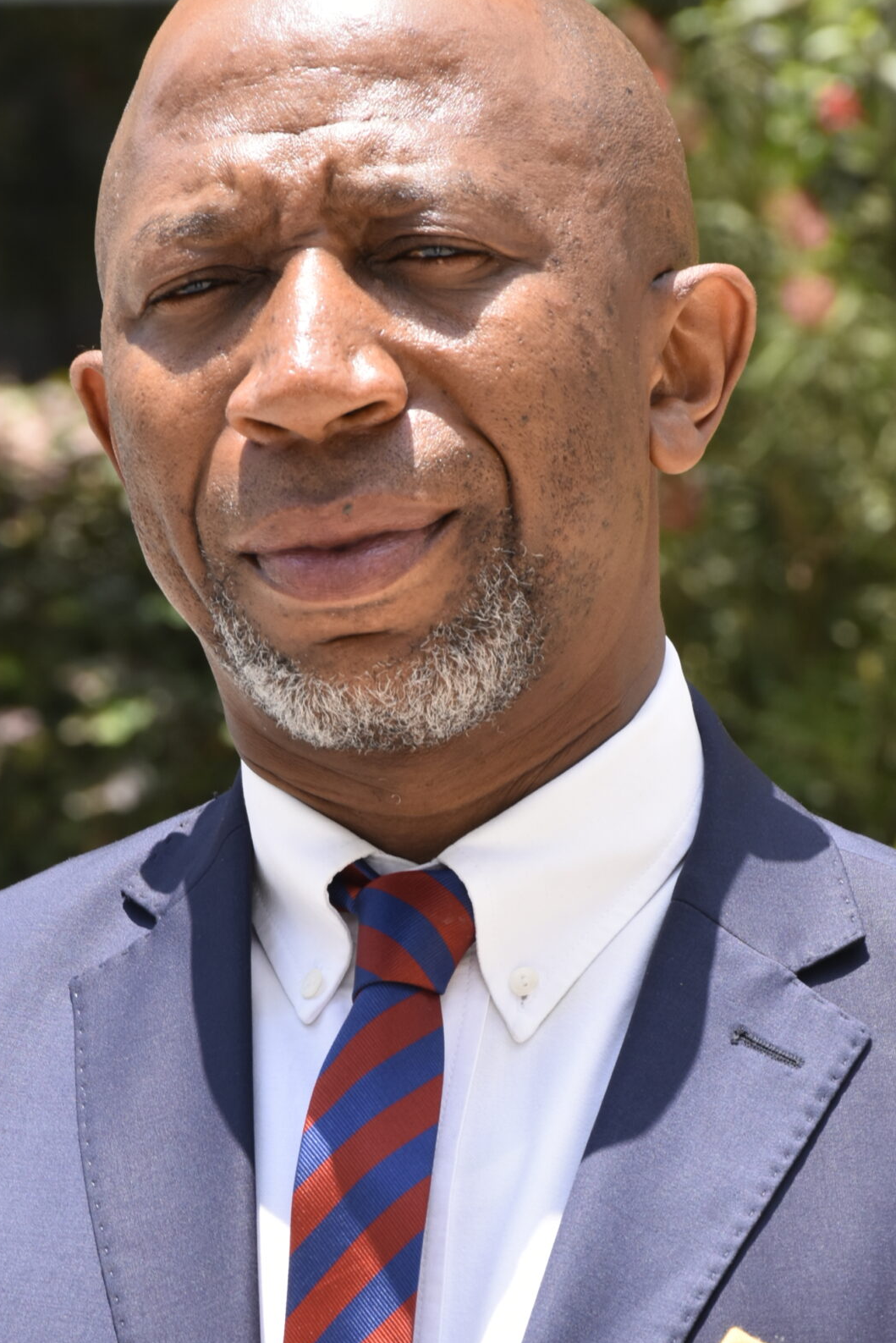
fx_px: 10110
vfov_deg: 7.6
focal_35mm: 271
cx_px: 536
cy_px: 925
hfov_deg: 5.1
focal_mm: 112
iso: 200
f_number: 11
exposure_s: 1/125
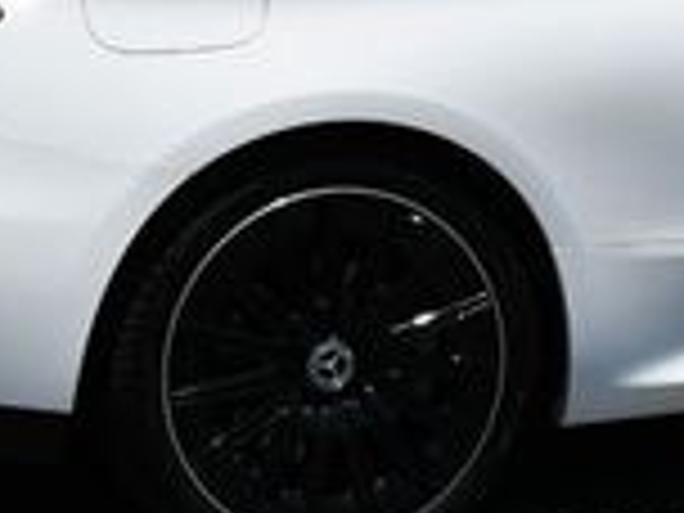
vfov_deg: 7.5
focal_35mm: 195
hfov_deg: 10.0
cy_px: -230
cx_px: 738
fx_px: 3853
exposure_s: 1/320
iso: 100
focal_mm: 24
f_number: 9
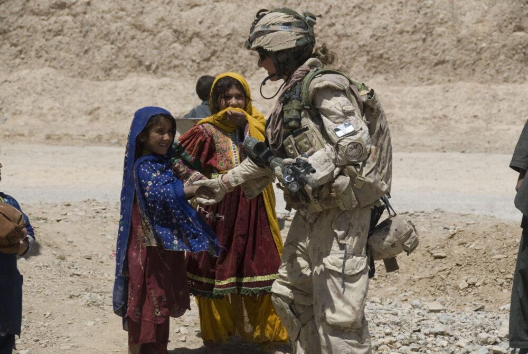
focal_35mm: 142
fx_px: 2093
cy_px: 177
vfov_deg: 9.7
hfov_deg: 14.4
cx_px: 264
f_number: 8
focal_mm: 95
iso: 200
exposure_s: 1/800
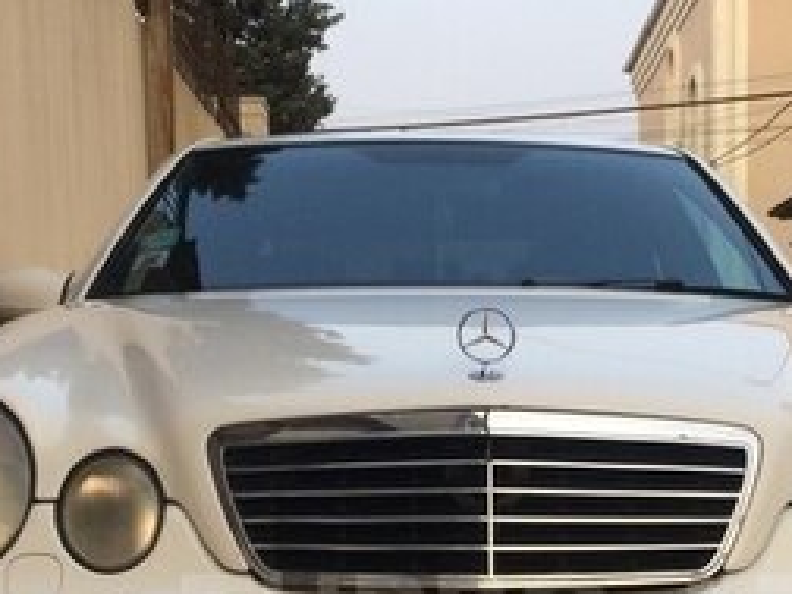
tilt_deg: -7.3
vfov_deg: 18.8
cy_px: 621
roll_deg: +1.4
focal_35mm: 76
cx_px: 503
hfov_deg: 25.6
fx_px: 1739
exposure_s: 1/236
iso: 32
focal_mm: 4.15
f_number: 2.2
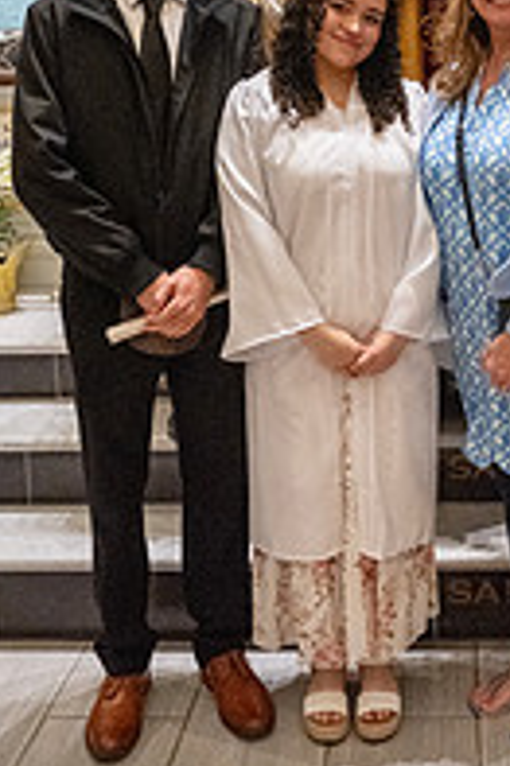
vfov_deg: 34.7
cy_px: 167
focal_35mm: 56
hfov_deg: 23.7
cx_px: 420
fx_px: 1192
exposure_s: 1/60
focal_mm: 24.5
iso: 5000
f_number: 8
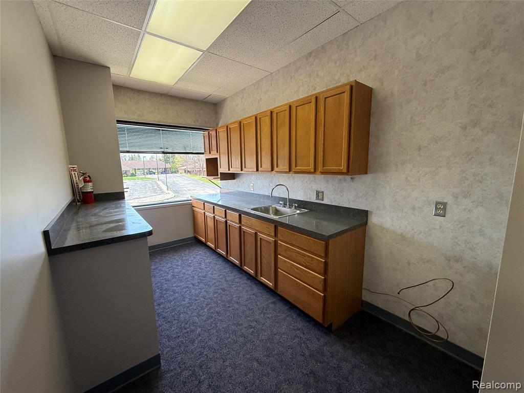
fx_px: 212
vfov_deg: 85.7
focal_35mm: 14
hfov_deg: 102.1
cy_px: 196
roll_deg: +1.3
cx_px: 262
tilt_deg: -6.6
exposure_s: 1/120
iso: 160
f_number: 2.2
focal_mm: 2.22
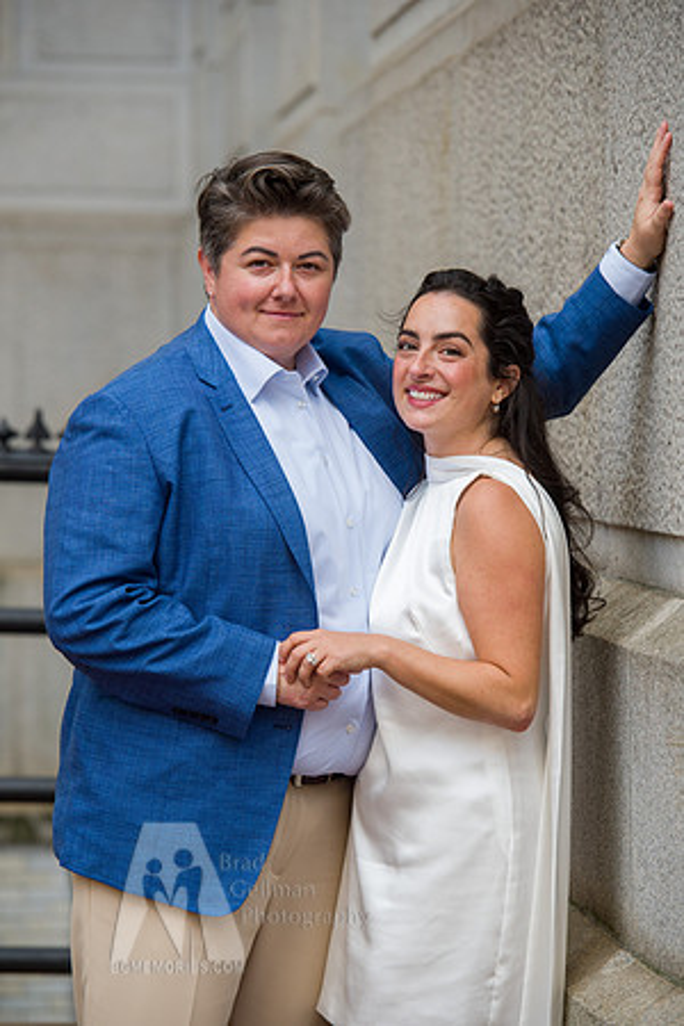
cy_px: 513
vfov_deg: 12.8
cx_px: 342
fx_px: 4560
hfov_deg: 8.6
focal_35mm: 160
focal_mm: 160
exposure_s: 1/320
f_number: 5
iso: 800
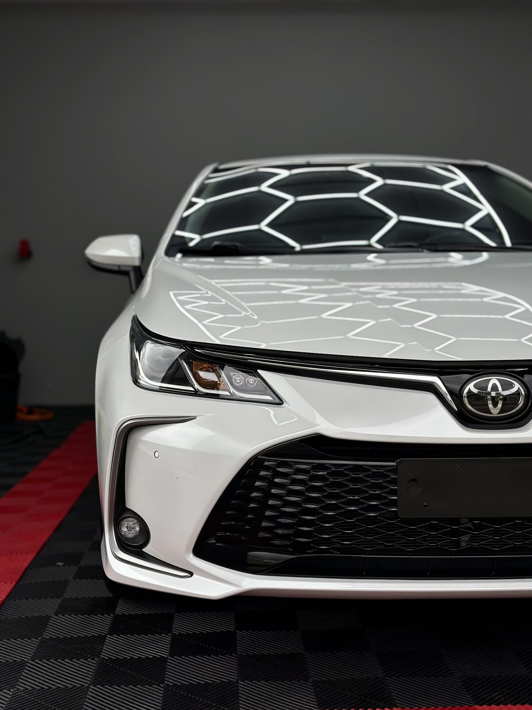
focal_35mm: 48
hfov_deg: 30.3
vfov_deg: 39.7
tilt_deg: -3.3
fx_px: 984
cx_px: 266
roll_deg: +0.4
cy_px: 355
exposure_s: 1/1212
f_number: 1.78
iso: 80
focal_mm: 6.86
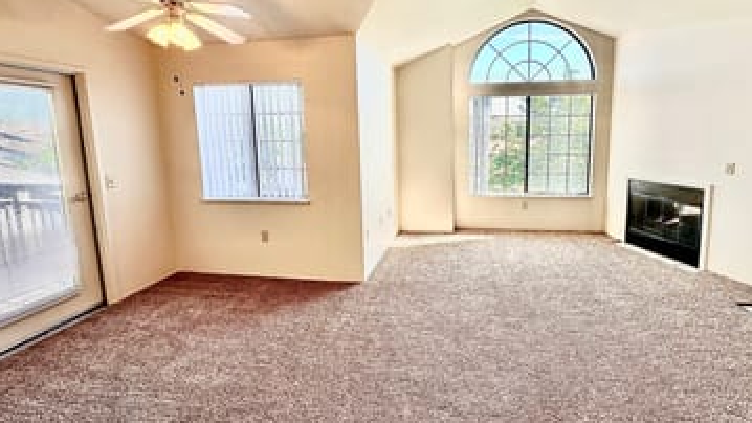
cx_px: 411
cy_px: 176
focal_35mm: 17
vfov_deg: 63.5
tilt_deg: -6.5
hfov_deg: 95.7
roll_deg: +0.8
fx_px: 339
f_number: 2.2
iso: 40
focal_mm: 2.22
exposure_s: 1/152
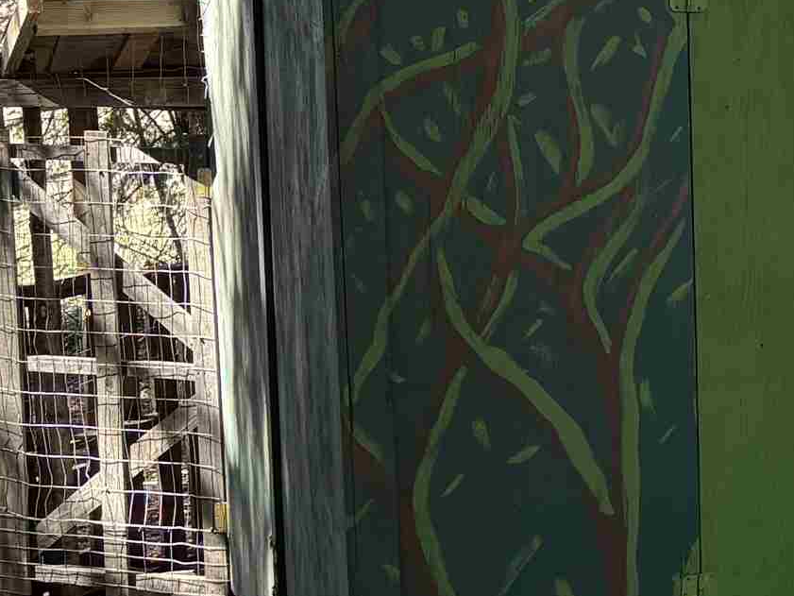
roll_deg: +3.0
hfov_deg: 18.0
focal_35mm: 95
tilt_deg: -4.4
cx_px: 1261
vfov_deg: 15.4
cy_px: 81
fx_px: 2179
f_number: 1.6
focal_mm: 5.96
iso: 125
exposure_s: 1/235
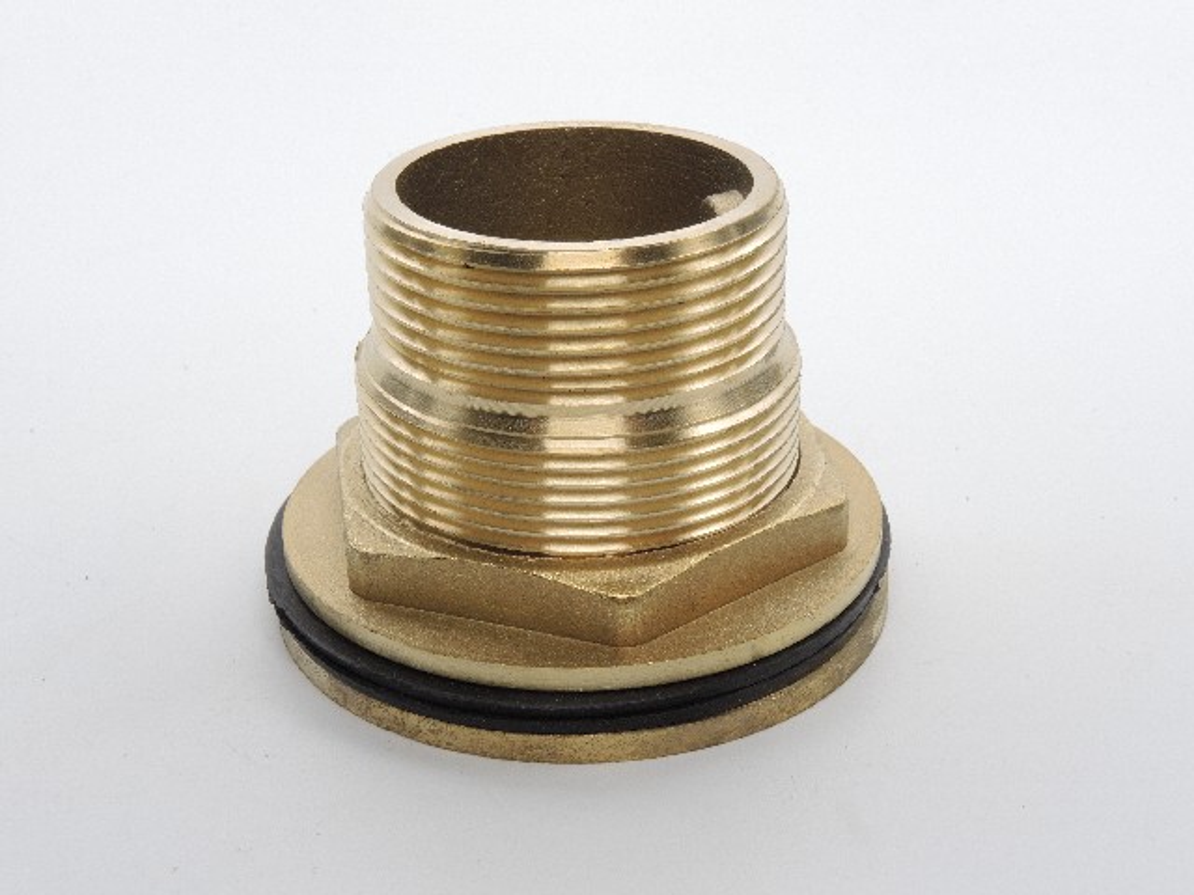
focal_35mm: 50
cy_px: 448
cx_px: 597
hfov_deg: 38.2
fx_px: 1725
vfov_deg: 29.1
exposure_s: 1/200
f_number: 7.1
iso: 200
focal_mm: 11
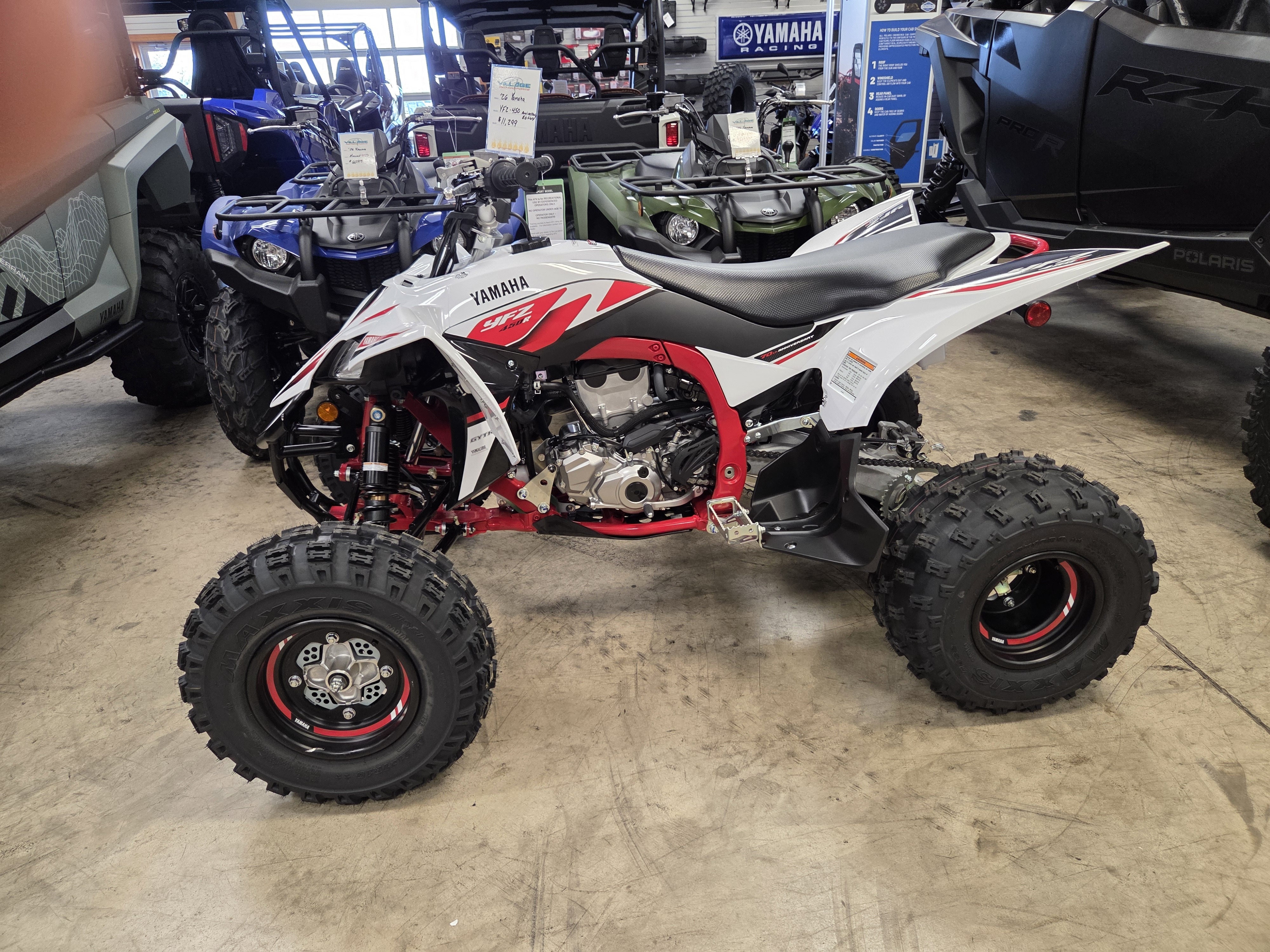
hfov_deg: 73.9
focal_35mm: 23
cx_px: 635
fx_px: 844
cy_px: 476
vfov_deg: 58.9
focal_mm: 5.4
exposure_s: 1/120
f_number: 1.8
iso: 250
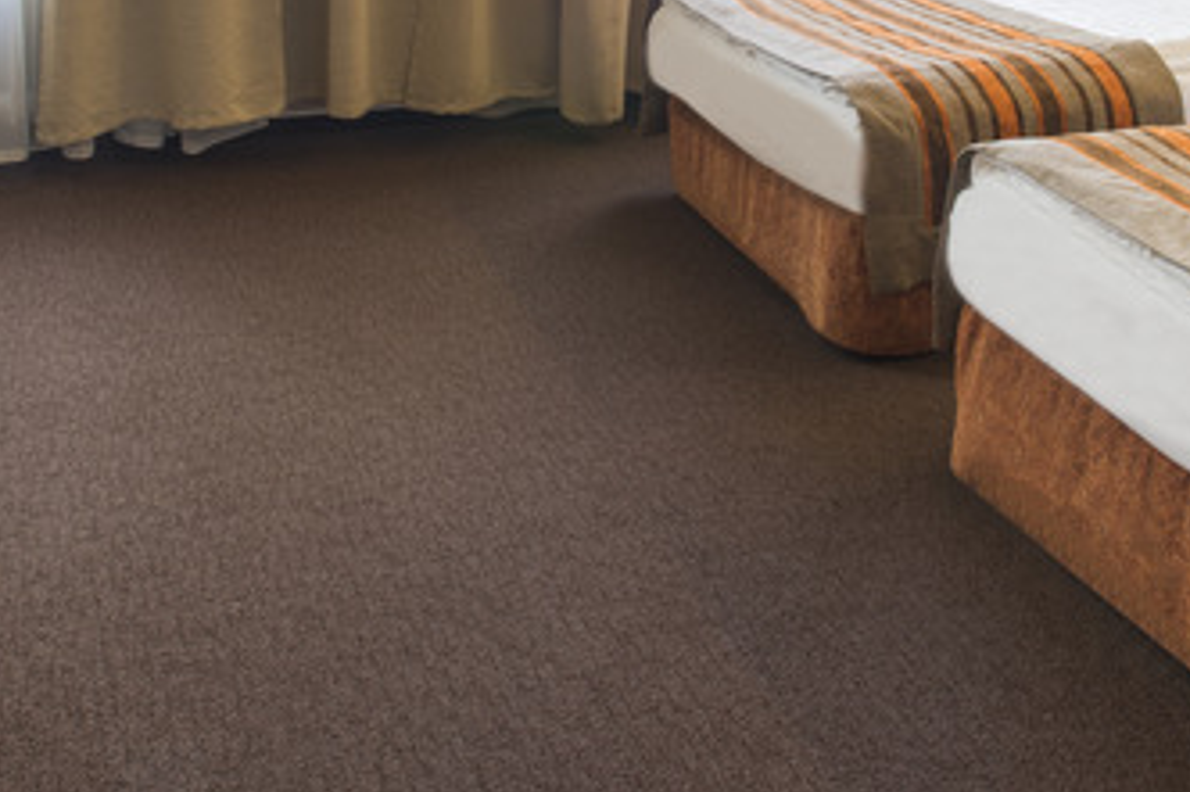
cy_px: 29
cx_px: 699
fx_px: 1355
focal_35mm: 41
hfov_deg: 47.2
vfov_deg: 30.6
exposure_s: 1
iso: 200
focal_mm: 17
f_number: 14
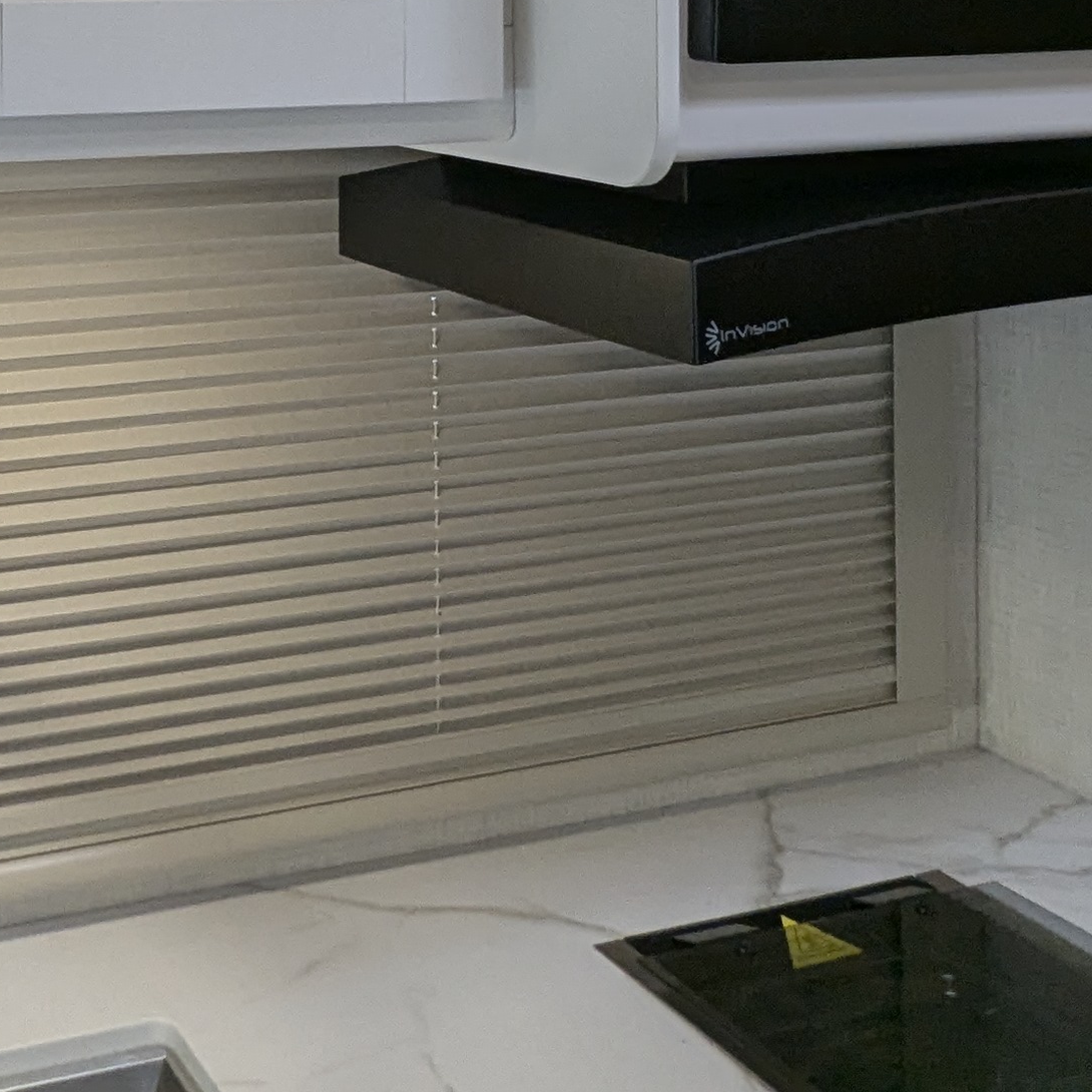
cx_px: 186
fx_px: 1892
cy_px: -14
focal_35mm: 53
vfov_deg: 29.9
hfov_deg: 31.2
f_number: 2.2
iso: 128
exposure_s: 1/289
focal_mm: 2.35
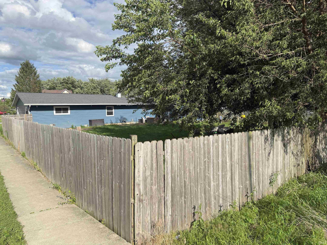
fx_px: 227
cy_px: 122
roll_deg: +1.0
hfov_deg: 71.6
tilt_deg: -3.0
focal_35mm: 24
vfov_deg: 56.8
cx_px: 164
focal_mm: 6.76
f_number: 1.78
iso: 125
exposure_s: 1/4673
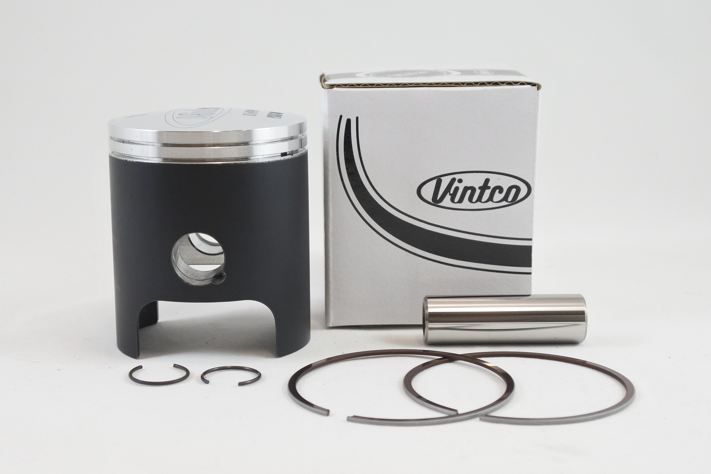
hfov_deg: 43.6
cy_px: 237
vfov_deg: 29.9
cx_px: 356
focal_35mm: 45
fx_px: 889
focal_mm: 16.8
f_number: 4.5
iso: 450
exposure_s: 1/125
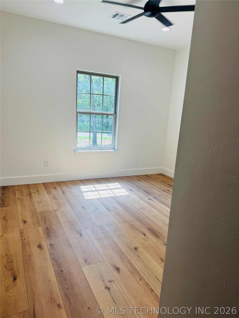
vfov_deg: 71.6
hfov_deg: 56.8
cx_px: 120
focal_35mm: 24
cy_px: 159
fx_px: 221
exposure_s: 1/213
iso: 64
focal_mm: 6.76
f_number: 1.78
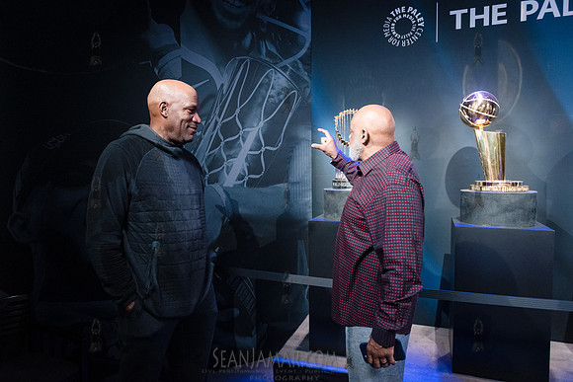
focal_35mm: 24
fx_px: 382
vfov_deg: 53.2
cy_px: 191
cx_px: 286
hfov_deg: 73.7
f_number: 3.5
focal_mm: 24
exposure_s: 1/160
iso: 4000
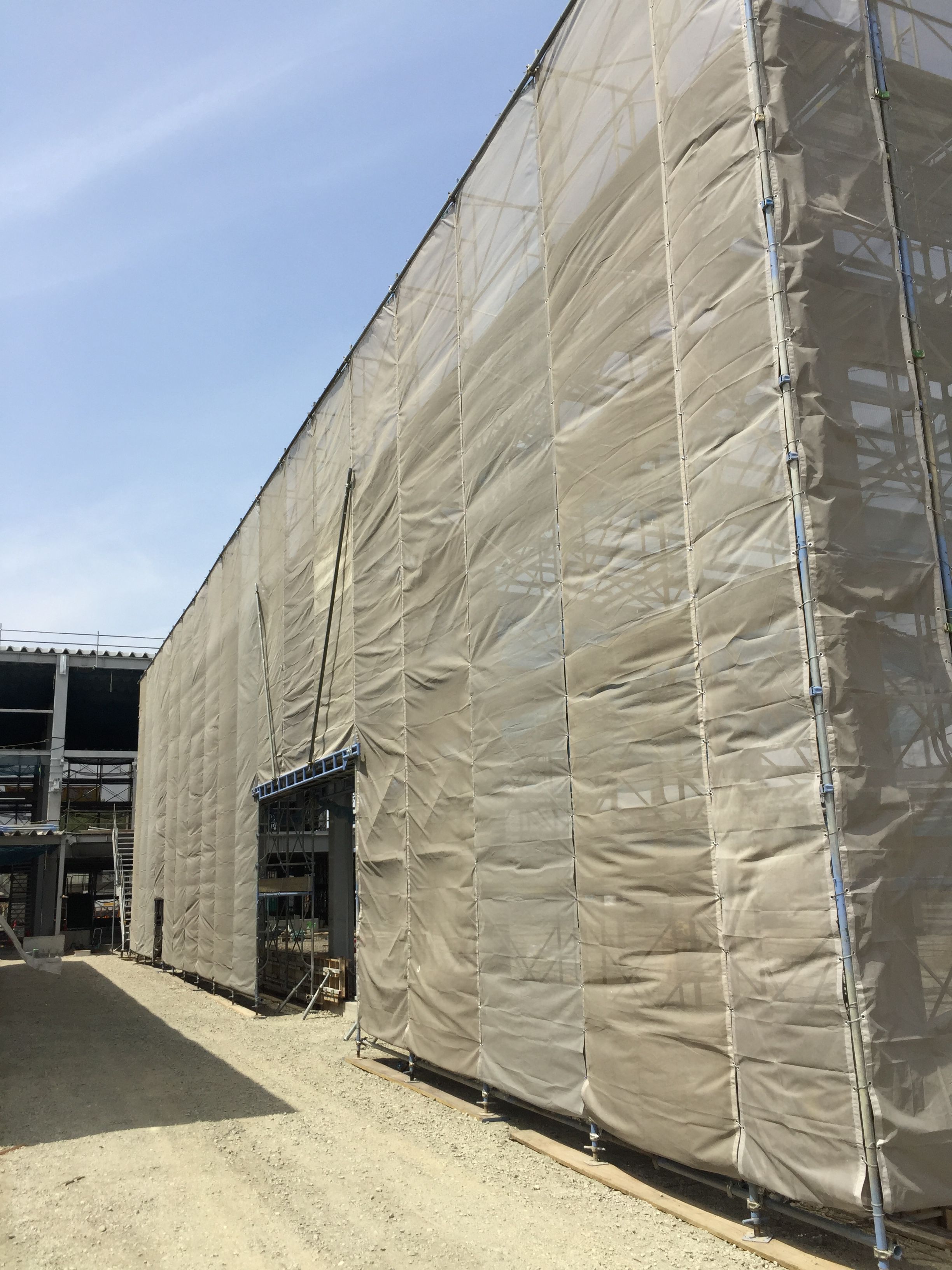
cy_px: 635
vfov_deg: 61.7
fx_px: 1063
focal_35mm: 29
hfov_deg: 48.2
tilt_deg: +13.5
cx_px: 476
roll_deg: +0.9
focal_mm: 4.15
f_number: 2.2
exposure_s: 1/2639
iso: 32
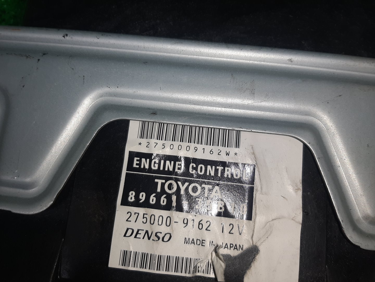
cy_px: 141
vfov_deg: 53.1
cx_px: 188
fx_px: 282
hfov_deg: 67.3
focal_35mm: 26
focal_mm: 3.93
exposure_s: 1/127
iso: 40
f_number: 1.7
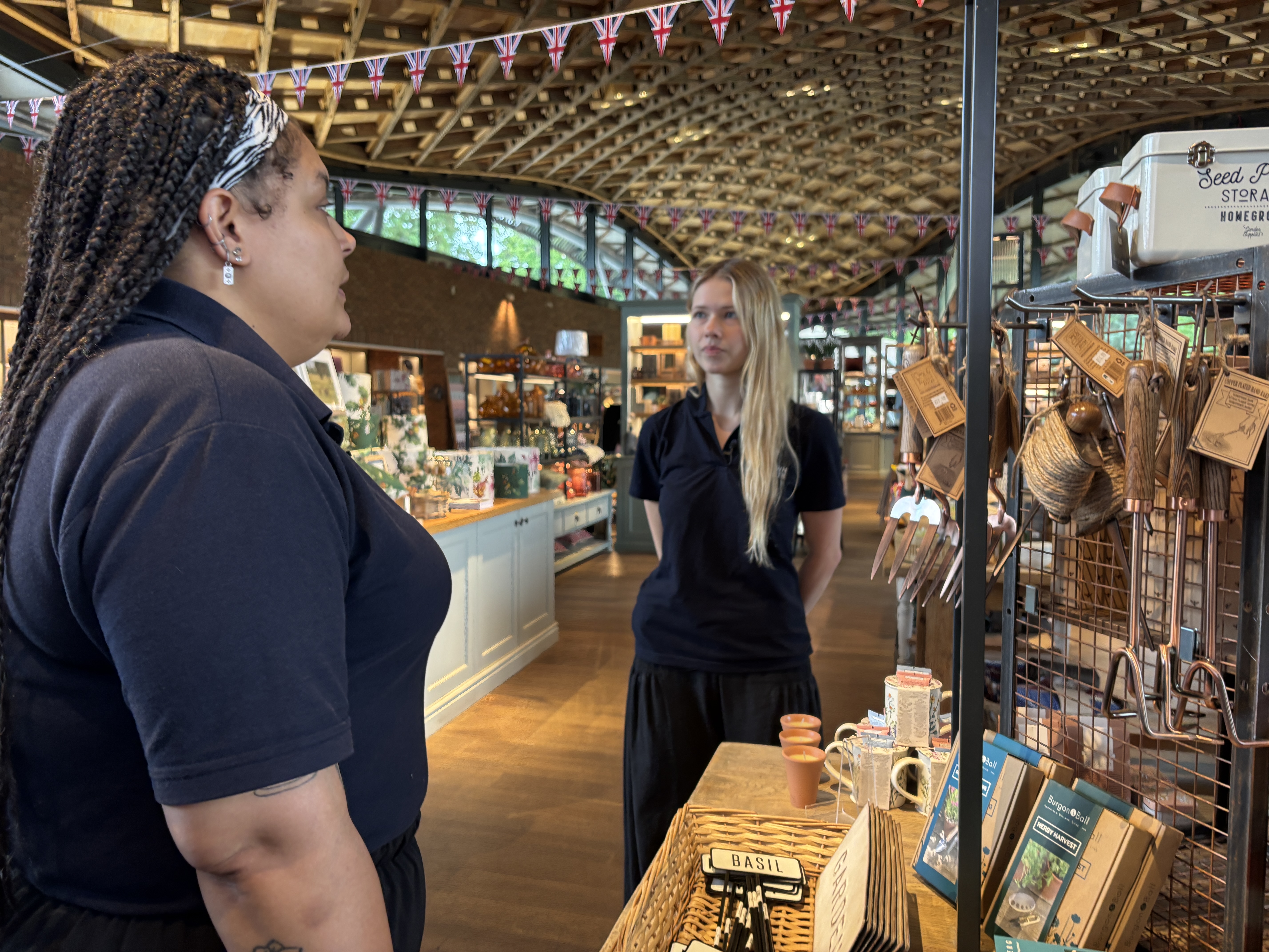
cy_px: 476
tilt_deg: -2.8
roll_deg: -1.4
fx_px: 953
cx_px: 634
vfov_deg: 53.1
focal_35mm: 26
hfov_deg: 67.3
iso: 100
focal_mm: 5.96
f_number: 1.6
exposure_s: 1/50
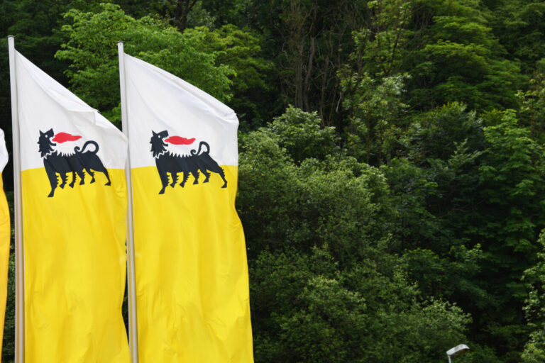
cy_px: 182
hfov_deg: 17.6
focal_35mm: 116
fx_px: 1756
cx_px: 272
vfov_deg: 11.8
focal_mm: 116
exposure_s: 1/160
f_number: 9
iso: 80
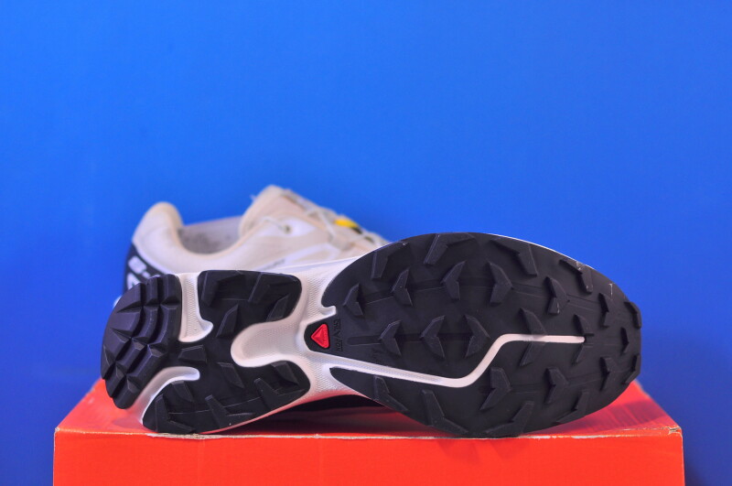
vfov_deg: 18.1
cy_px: 243
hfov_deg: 27.0
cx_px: 366
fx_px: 1523
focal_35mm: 75
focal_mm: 50
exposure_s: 1/320
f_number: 2.5
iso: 250
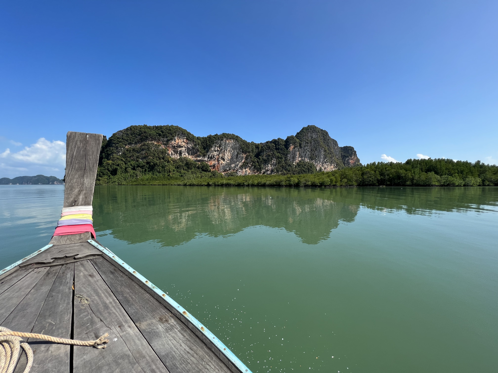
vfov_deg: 89.9
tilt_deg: -1.8
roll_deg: -0.1
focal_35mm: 13
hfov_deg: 106.2
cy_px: 186
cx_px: 249
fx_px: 187
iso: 32
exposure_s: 1/1193
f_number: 1.8
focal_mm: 1.57
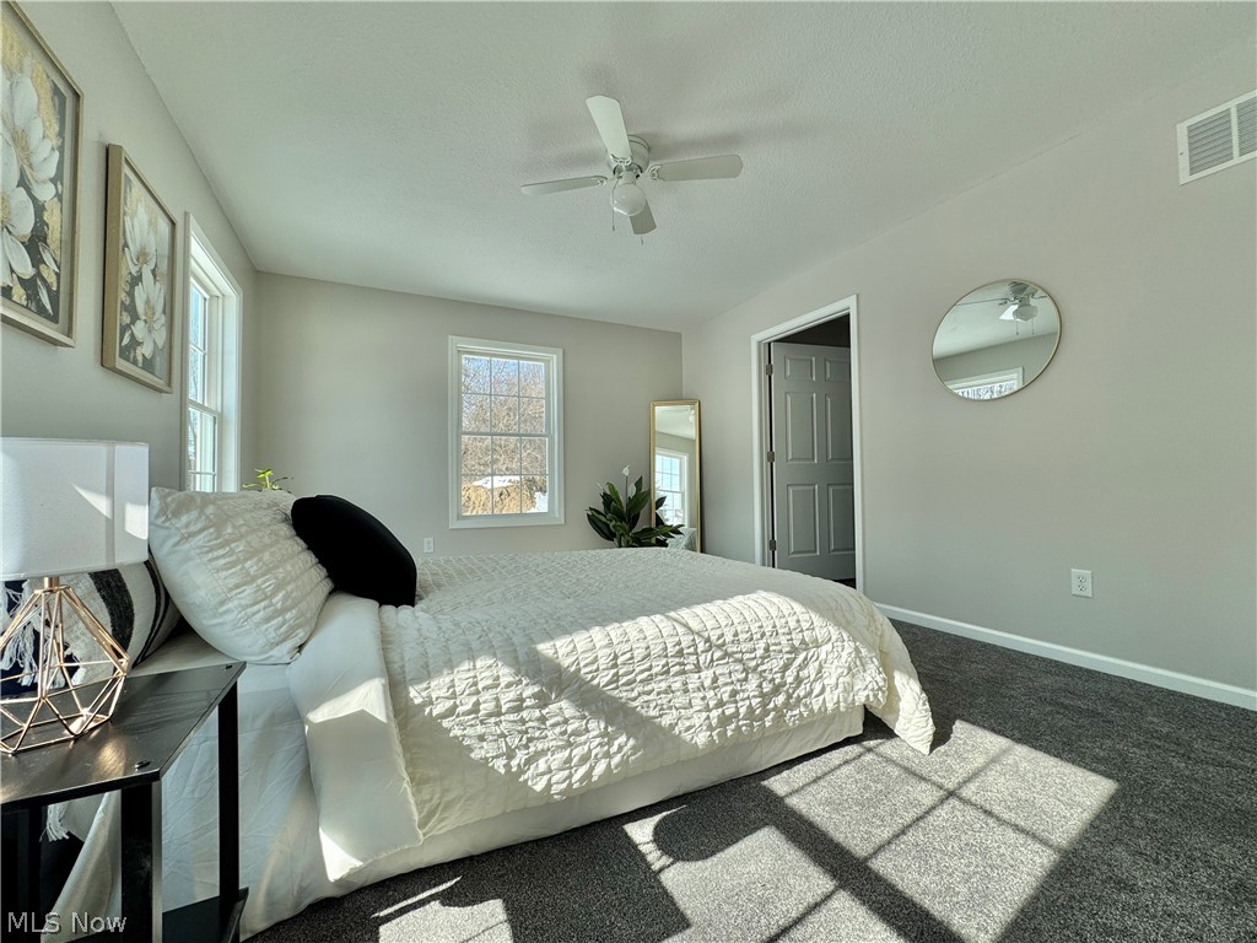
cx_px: 628
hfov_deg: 102.1
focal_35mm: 14
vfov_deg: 85.7
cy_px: 472
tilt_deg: +0.4
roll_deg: +1.3
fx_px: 508
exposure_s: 1/582
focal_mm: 2.22
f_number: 2.2
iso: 40
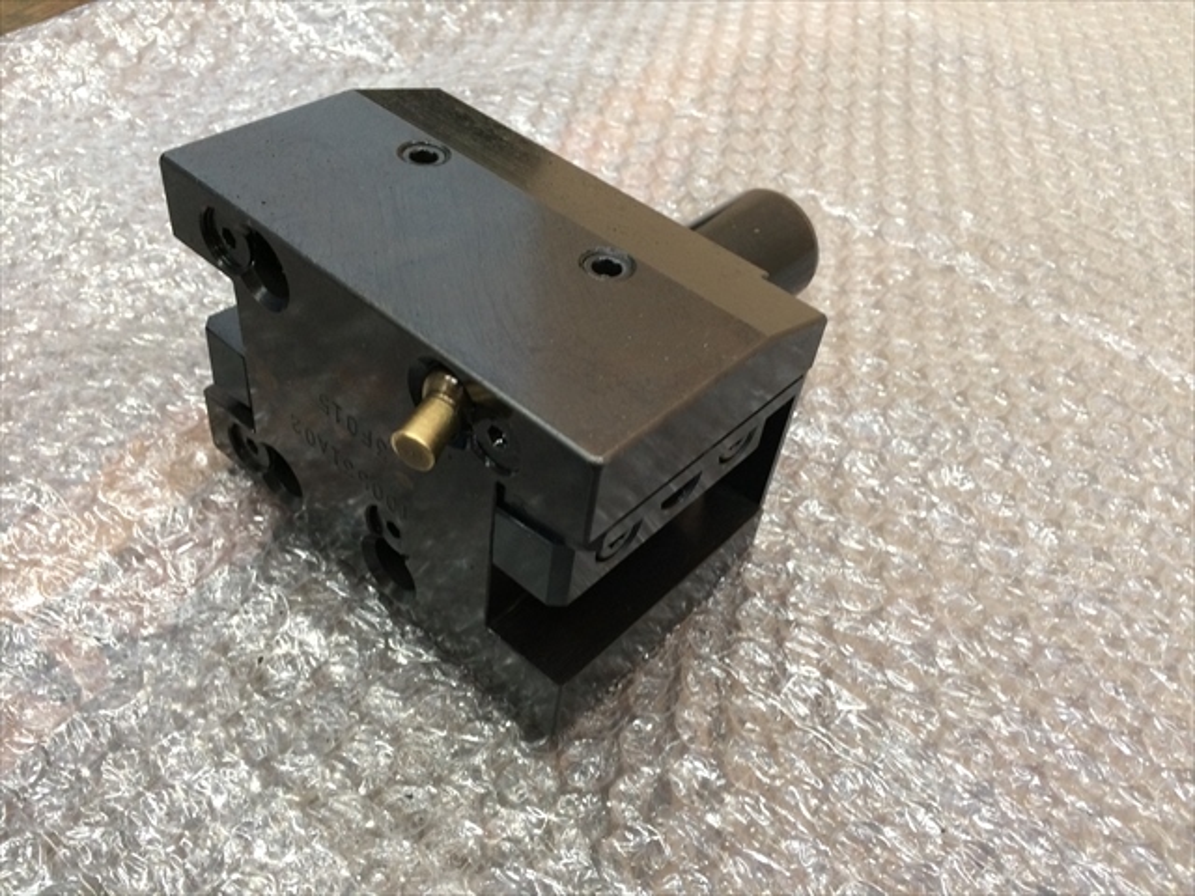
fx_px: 1001
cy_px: 448
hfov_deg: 61.7
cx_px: 598
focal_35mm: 29
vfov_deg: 48.2
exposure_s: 1/30
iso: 125
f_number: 2.2
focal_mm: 4.15
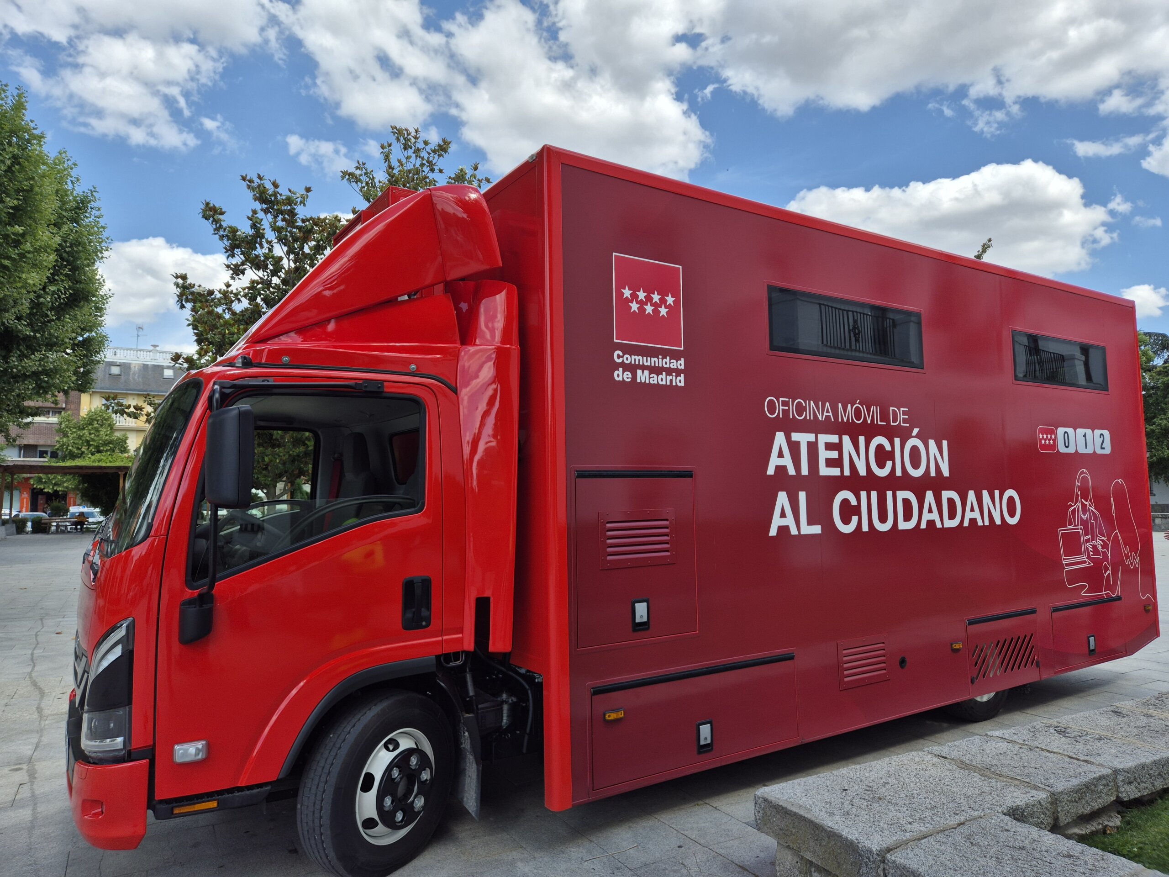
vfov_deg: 58.9
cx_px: 584
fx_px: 777
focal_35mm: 23
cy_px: 438
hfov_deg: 73.9
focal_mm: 5.4
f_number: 1.8
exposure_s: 1/1328
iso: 25
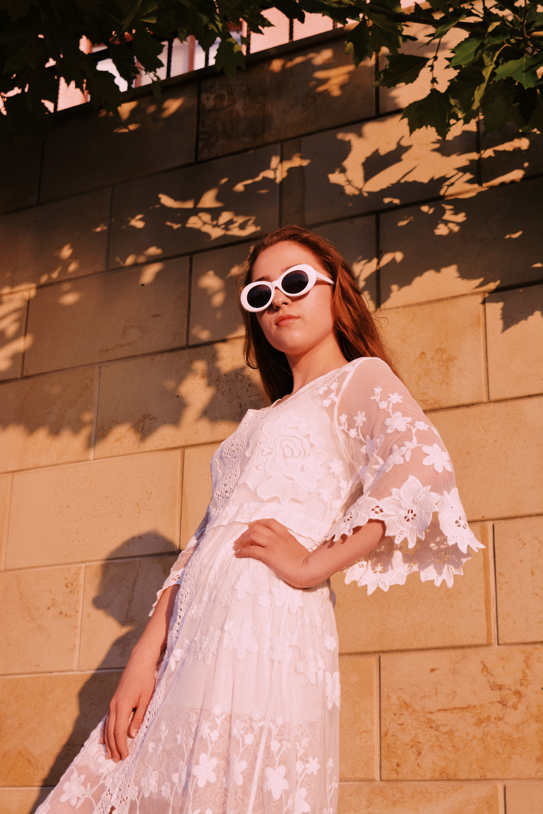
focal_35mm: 57
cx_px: 272
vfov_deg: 35.1
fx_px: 1290
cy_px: 407
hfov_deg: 23.8
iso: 100
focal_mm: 38
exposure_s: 1/320
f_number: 6.3
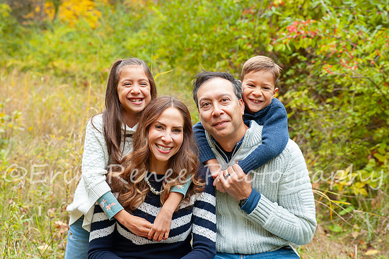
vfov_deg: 20.2
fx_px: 728
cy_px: 112
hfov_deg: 29.9
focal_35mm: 67
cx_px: 200
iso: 400
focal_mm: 52
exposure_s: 1/160
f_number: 4
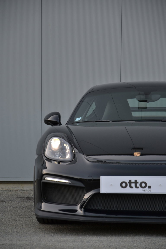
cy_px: 124
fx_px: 1089
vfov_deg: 13.0
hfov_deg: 8.7
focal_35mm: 158
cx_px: 83
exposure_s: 1/125
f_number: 5.6
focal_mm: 105
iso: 200
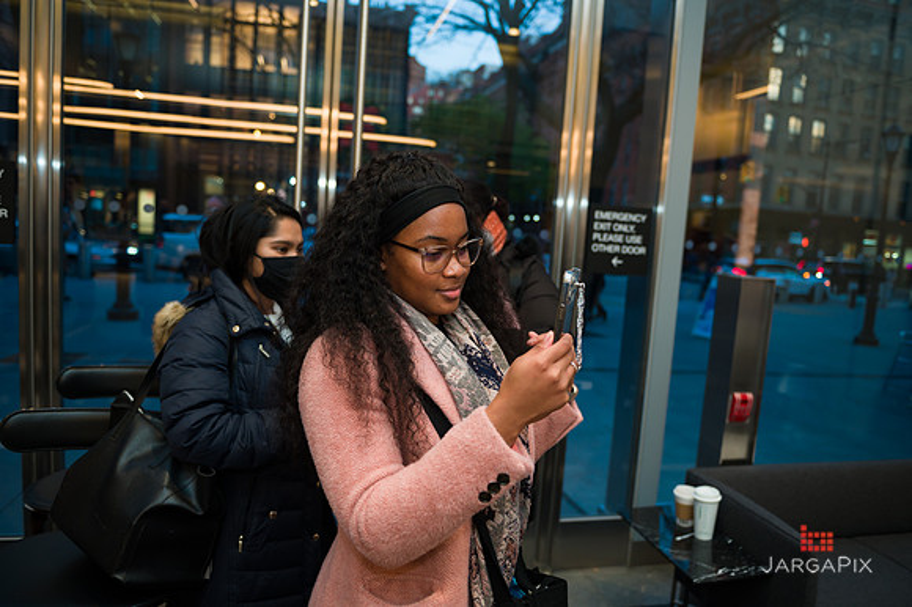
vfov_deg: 47.9
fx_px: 684
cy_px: 304
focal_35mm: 27
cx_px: 456
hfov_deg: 67.4
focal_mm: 27
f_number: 3.2
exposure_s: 1/200
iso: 400
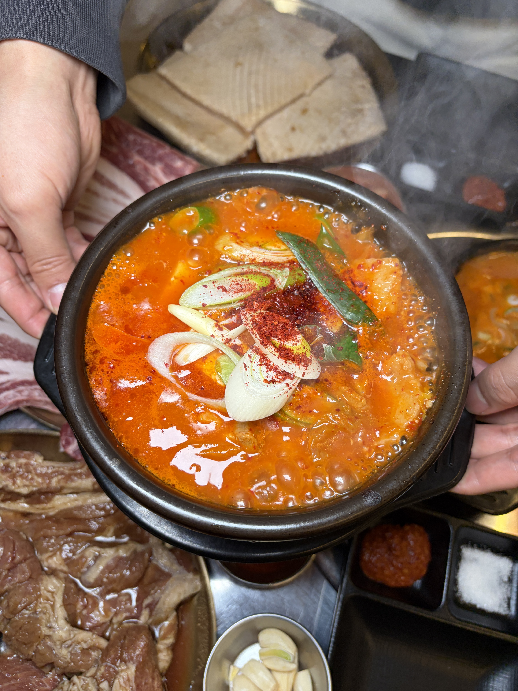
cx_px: 259
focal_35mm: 26
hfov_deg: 53.1
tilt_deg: -64.4
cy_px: 346
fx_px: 519
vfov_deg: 67.3
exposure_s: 1/122
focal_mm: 5.96
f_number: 1.6
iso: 50
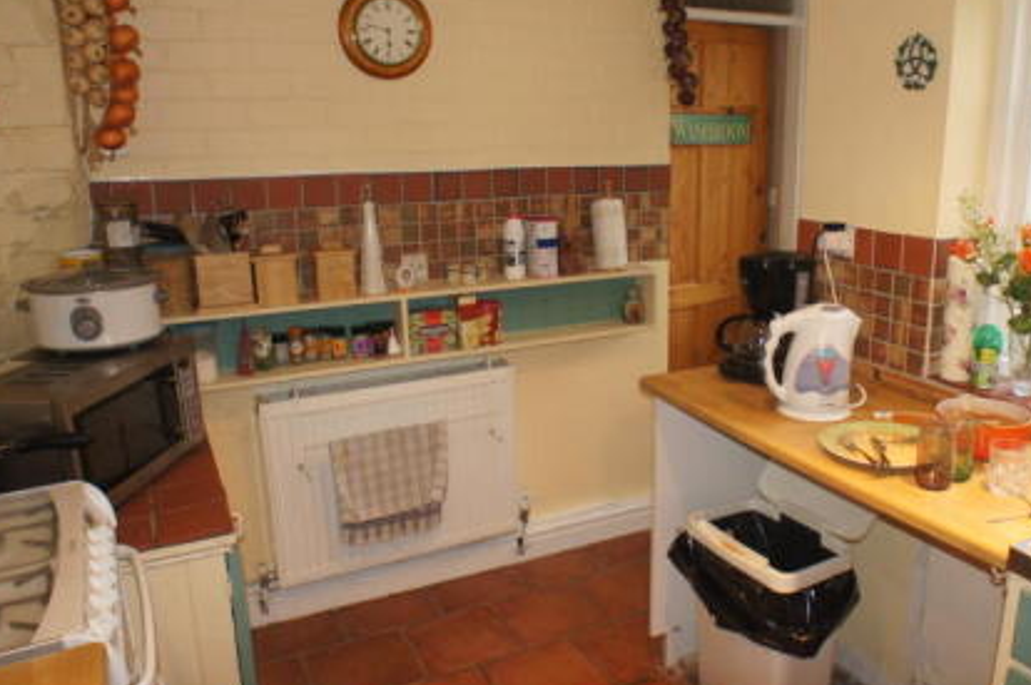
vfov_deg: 35.0
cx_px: 628
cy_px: 329
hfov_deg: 50.4
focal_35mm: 38
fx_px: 1087
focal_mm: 16
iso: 500
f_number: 2.8
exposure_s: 1/60
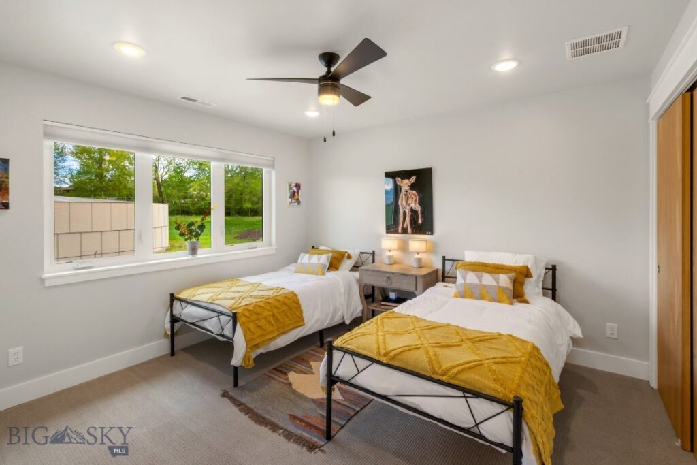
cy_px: 232
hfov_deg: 96.7
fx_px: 310
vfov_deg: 73.8
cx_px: 348
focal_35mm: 16
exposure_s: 1/30
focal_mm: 16
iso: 400
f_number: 11
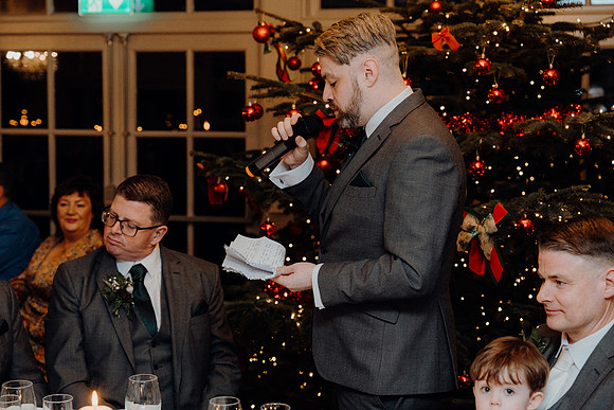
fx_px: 1058
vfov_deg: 21.9
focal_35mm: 62
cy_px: 205
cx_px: 307
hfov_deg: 32.4
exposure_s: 1/160
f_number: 3.5
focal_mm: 62
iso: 2500
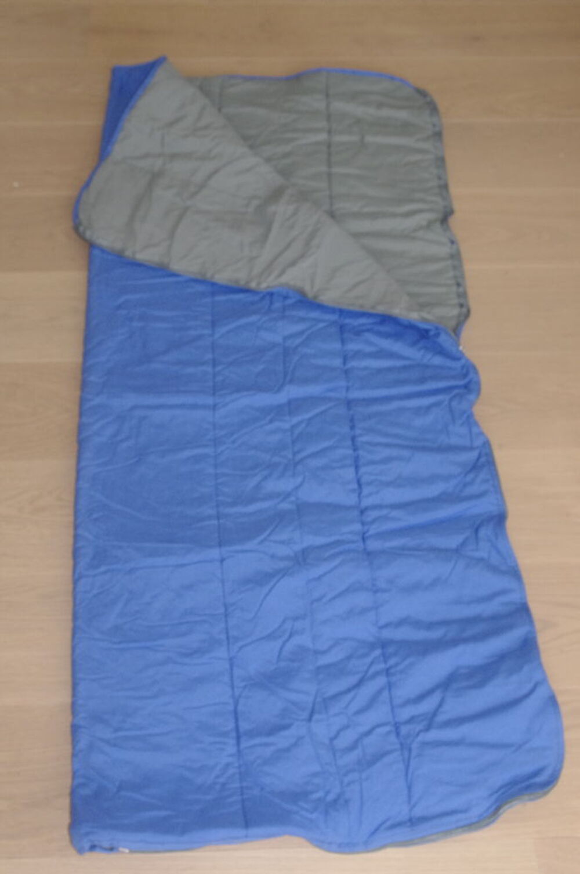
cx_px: 290
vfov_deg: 40.4
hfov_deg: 27.5
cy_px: 437
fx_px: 1187
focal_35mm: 49
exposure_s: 1/25
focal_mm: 32.5
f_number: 7.1
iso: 1600
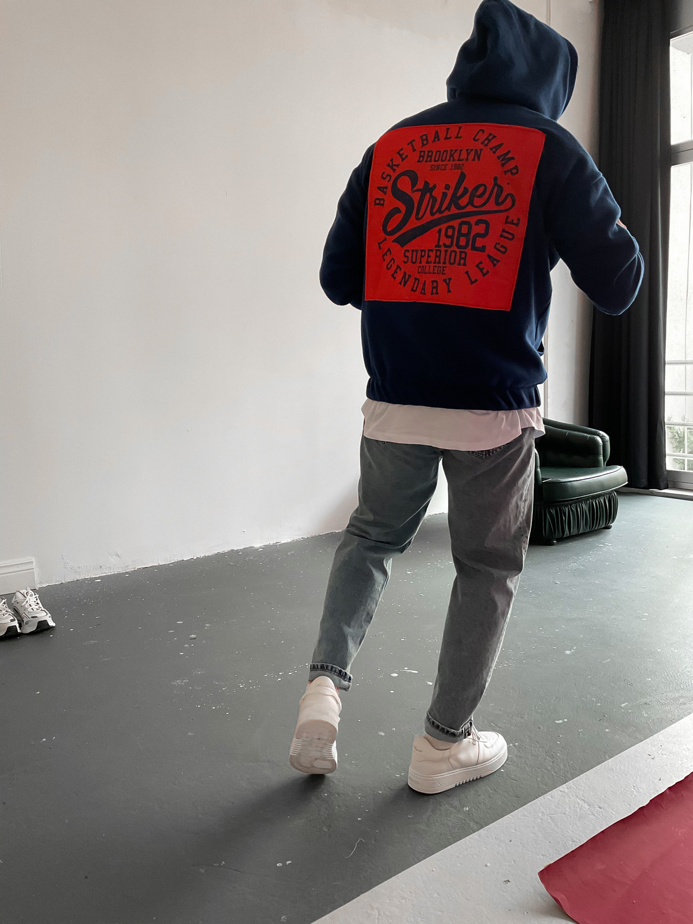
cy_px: 462
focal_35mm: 29
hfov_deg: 48.2
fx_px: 774
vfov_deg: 61.7
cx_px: 346
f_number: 1.8
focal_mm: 3
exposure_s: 1/60
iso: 100
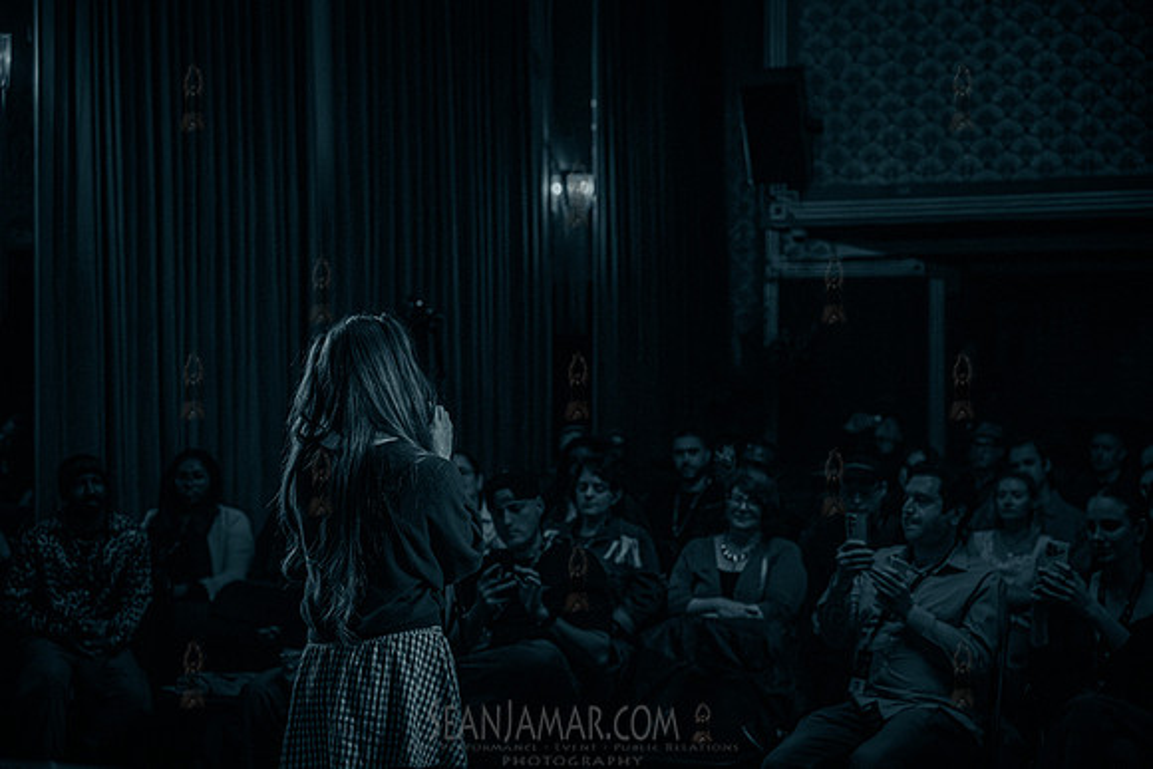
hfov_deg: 37.5
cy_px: 384
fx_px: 1700
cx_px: 576
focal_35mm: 53
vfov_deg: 25.5
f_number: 3.2
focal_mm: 53
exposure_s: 1/400
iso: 12800
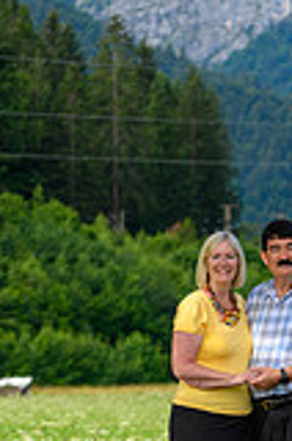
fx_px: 3262
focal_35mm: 267
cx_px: 282
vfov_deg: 7.7
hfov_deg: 5.1
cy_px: 265
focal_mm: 95
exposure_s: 1/1250
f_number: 4
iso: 125
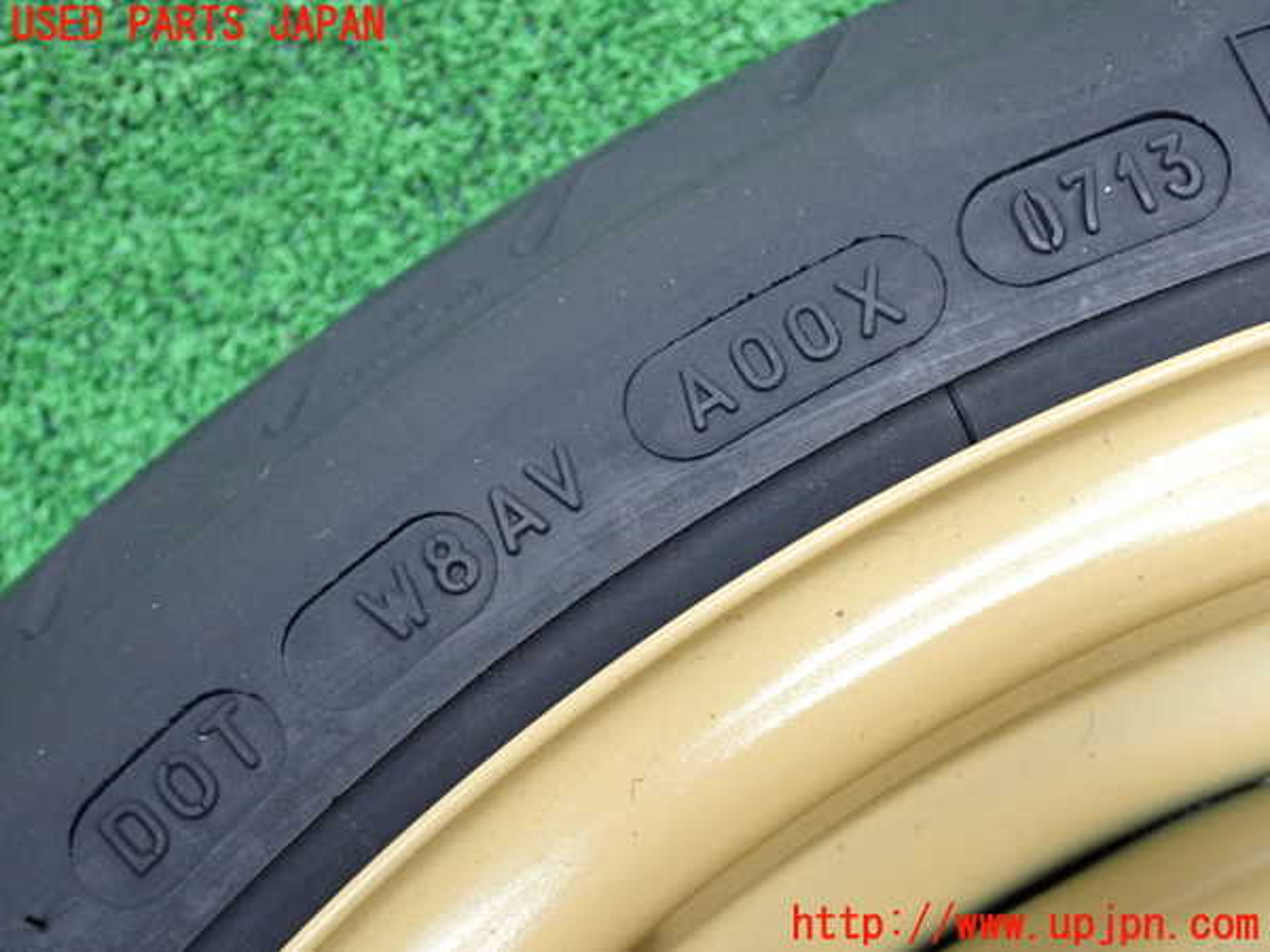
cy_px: 476
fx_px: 1614
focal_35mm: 44
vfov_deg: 32.9
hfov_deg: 42.9
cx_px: 635
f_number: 2.9
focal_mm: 7.84
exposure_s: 1/125
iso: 400
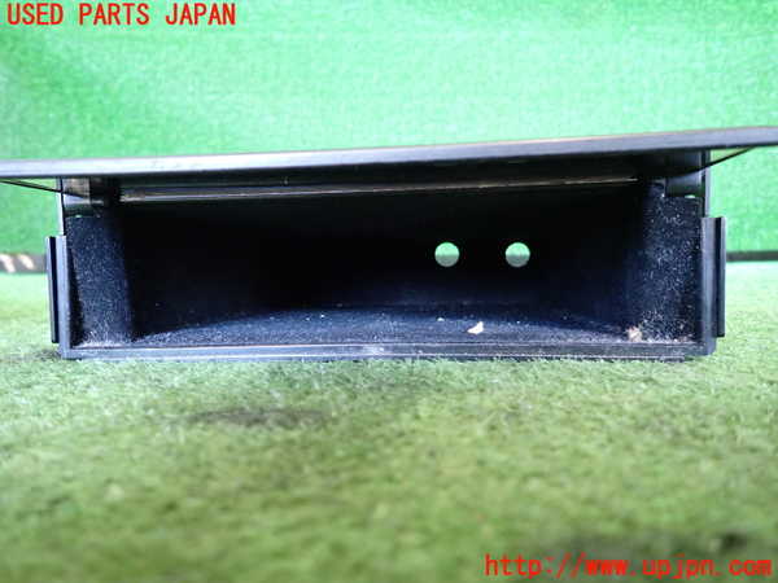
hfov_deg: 69.4
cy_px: 292
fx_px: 562
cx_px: 389
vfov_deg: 54.9
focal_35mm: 25
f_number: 2
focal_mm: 4.5
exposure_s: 1/30
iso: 500
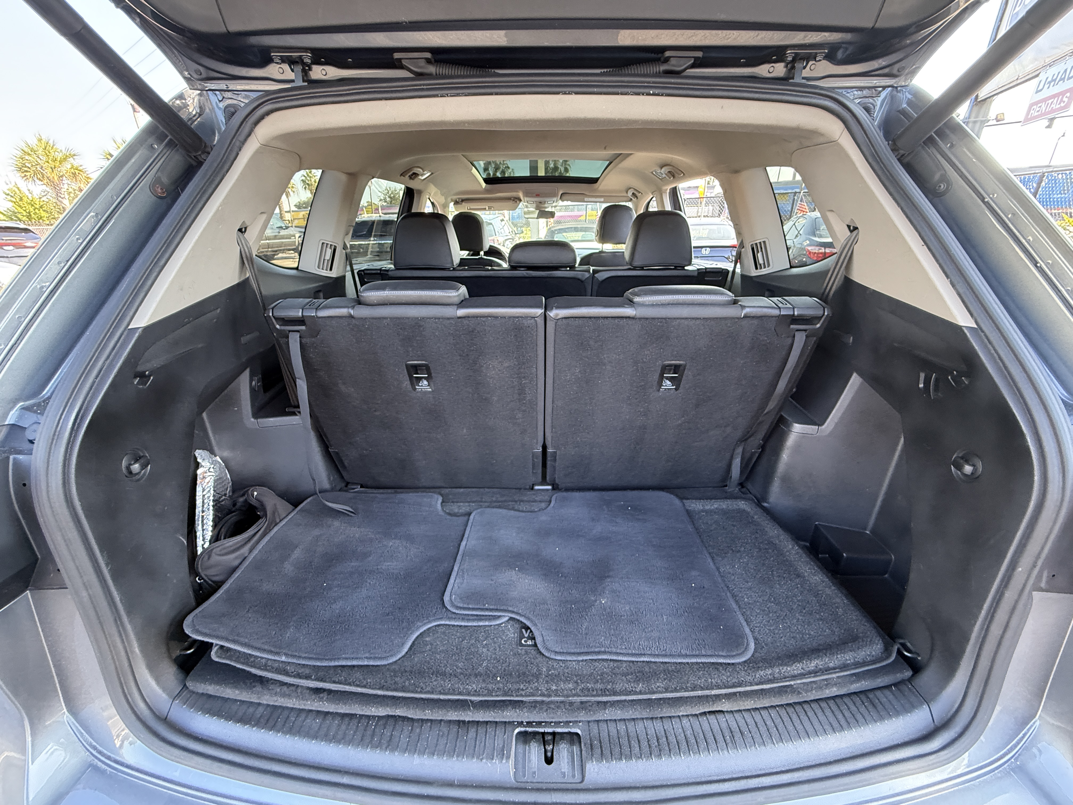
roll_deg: +0.8
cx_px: 536
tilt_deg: -22.1
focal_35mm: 14
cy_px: 402
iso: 320
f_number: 2.2
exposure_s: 1/99
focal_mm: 2.22
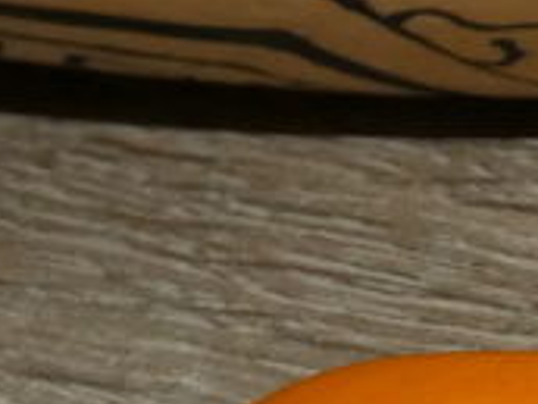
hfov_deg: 18.8
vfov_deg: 15.9
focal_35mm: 93
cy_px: 241
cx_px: 784
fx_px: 1445
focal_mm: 5.3
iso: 250
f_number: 3.3
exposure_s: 1/60
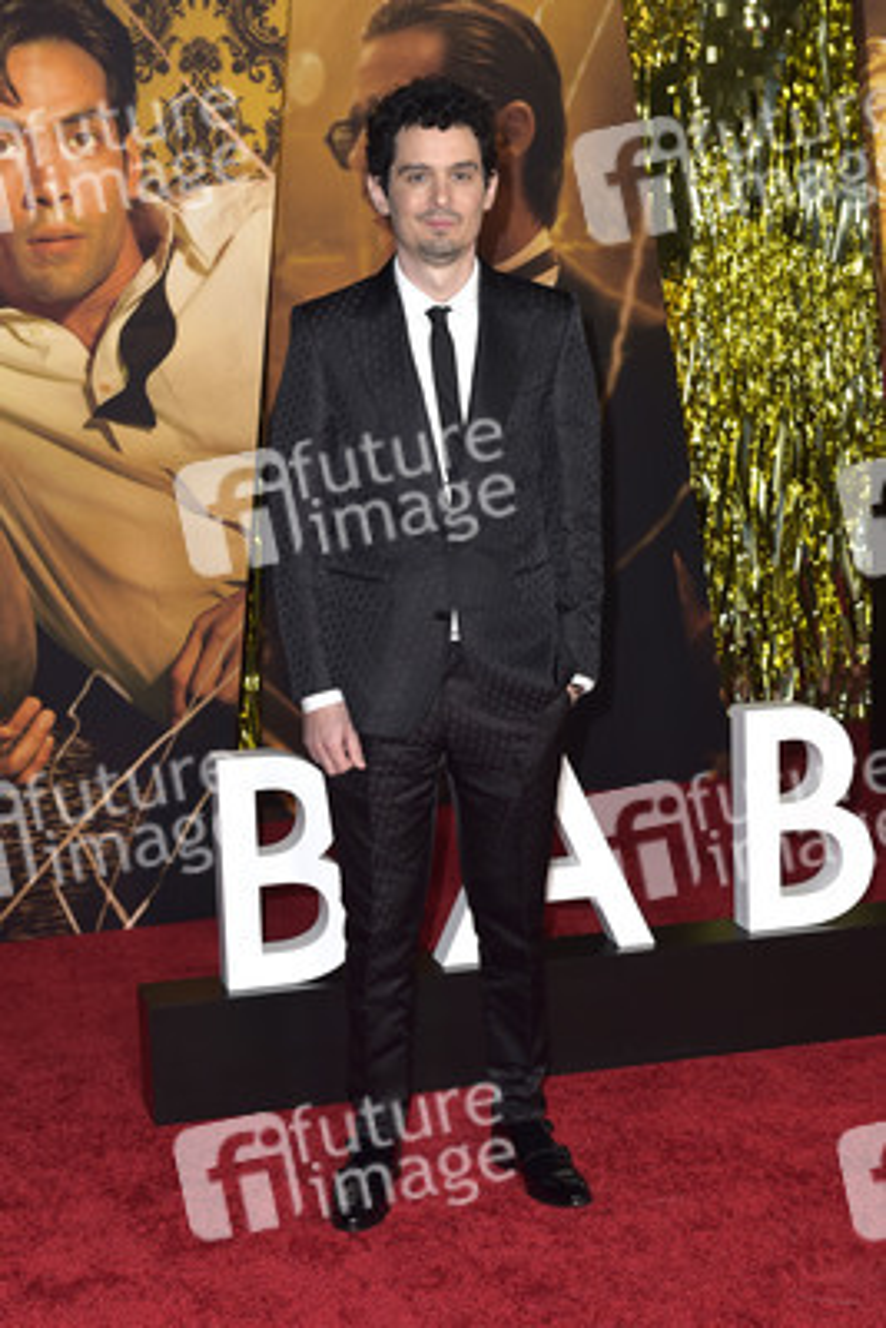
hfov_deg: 21.9
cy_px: 664
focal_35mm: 62
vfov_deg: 32.4
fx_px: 2287
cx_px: 443
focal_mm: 62
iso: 1000
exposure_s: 1/250
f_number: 6.3
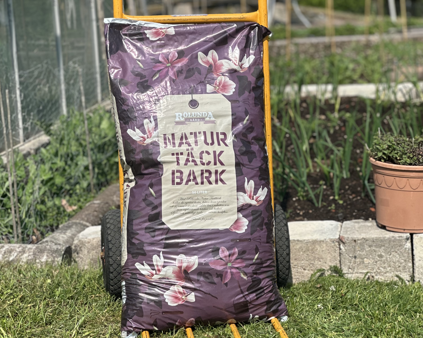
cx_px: 211
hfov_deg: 19.0
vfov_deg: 15.2
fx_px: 1264
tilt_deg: -7.5
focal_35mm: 101
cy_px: 146
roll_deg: +3.0
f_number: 2.8
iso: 32
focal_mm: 9
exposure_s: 1/809
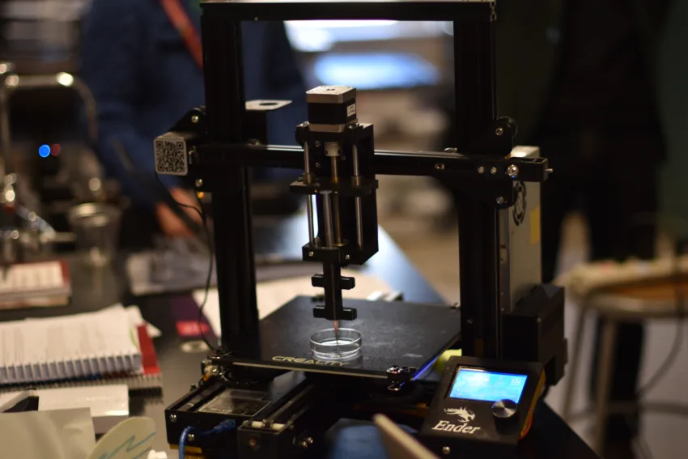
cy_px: 230
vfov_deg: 18.2
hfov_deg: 27.0
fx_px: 1433
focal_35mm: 75
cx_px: 344
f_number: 1.4
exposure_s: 1/80
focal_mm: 50
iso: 160
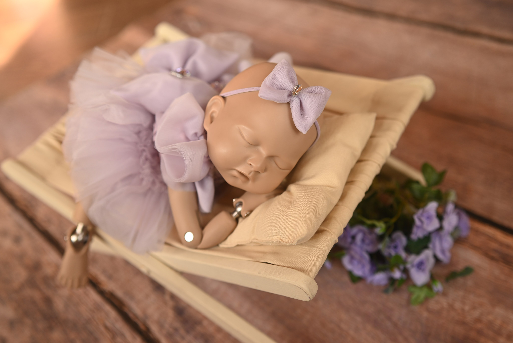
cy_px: 172
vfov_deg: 37.9
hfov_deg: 54.4
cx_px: 256
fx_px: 499
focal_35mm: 35
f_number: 2.2
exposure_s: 1/125
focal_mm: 35
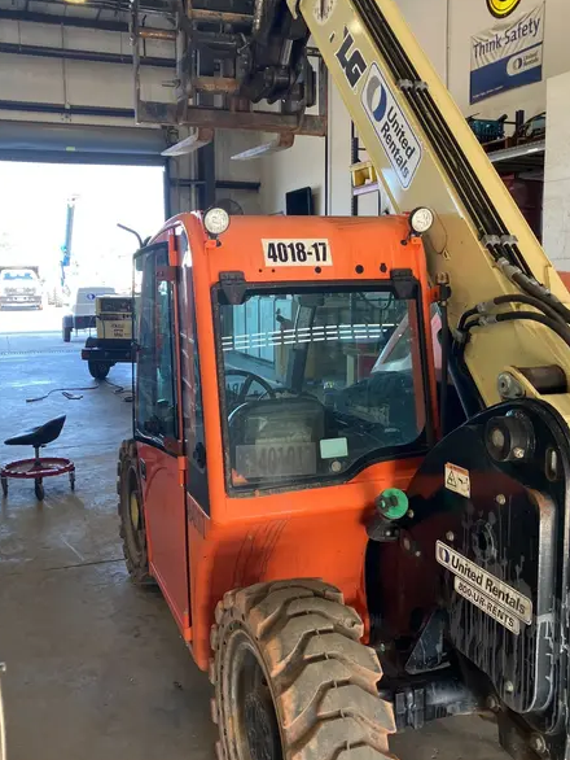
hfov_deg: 40.7
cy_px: 362
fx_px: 768
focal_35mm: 35
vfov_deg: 52.6
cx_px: 285
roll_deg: -0.3
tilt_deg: -5.9
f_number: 1.8
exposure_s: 1/60
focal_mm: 3.99
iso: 50
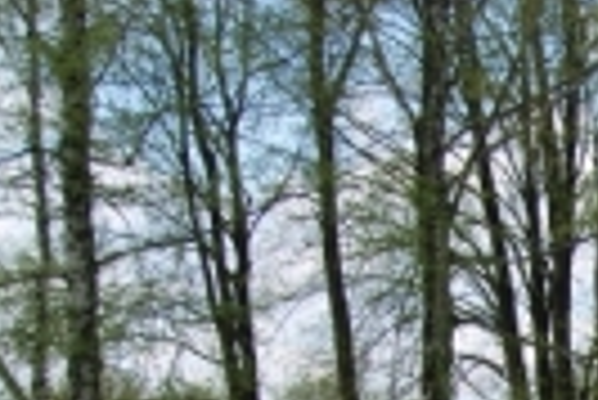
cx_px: 1066
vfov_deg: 10.4
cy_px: 746
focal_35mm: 124
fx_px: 2062
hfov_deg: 14.6
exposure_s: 1/200
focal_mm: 22
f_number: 7.1
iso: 100
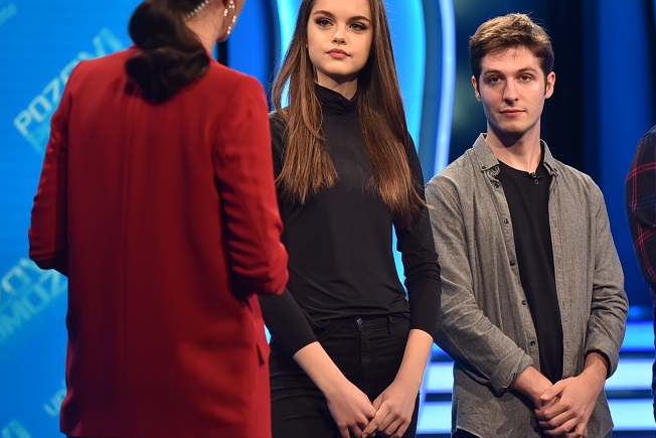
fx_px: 3773
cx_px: 495
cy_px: 184
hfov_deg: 9.9
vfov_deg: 6.6
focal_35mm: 207
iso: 1000
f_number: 4.5
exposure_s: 1/400
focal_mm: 135
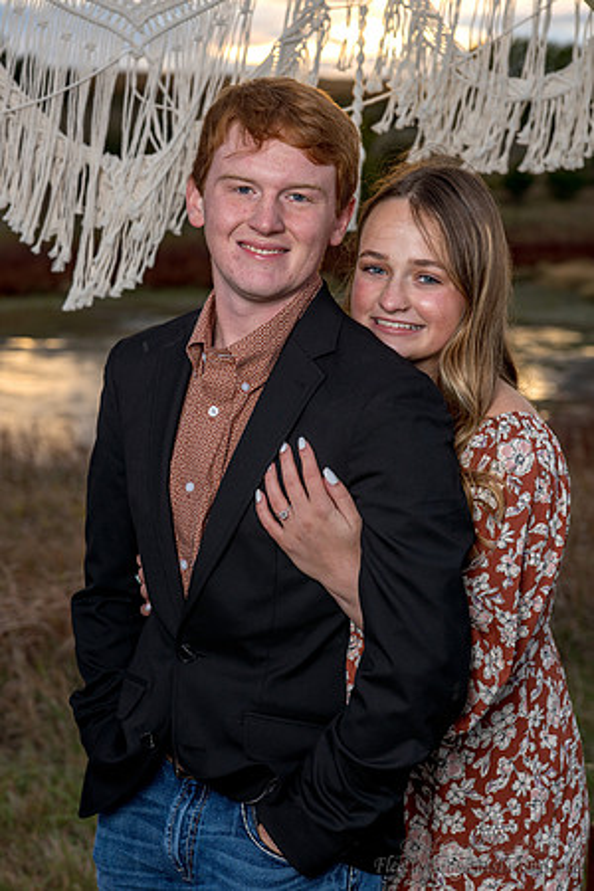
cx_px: 297
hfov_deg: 22.6
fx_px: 1485
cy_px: 446
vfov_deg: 33.4
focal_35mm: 60
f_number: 5
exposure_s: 1/160
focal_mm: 60
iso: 160
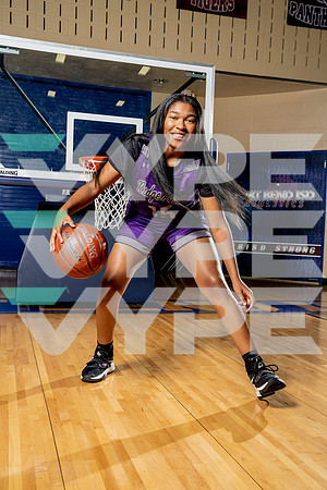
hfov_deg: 32.6
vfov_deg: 47.4
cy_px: 245
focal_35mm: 41
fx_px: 559
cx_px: 164
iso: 400
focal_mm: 41
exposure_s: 1/250
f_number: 5.6
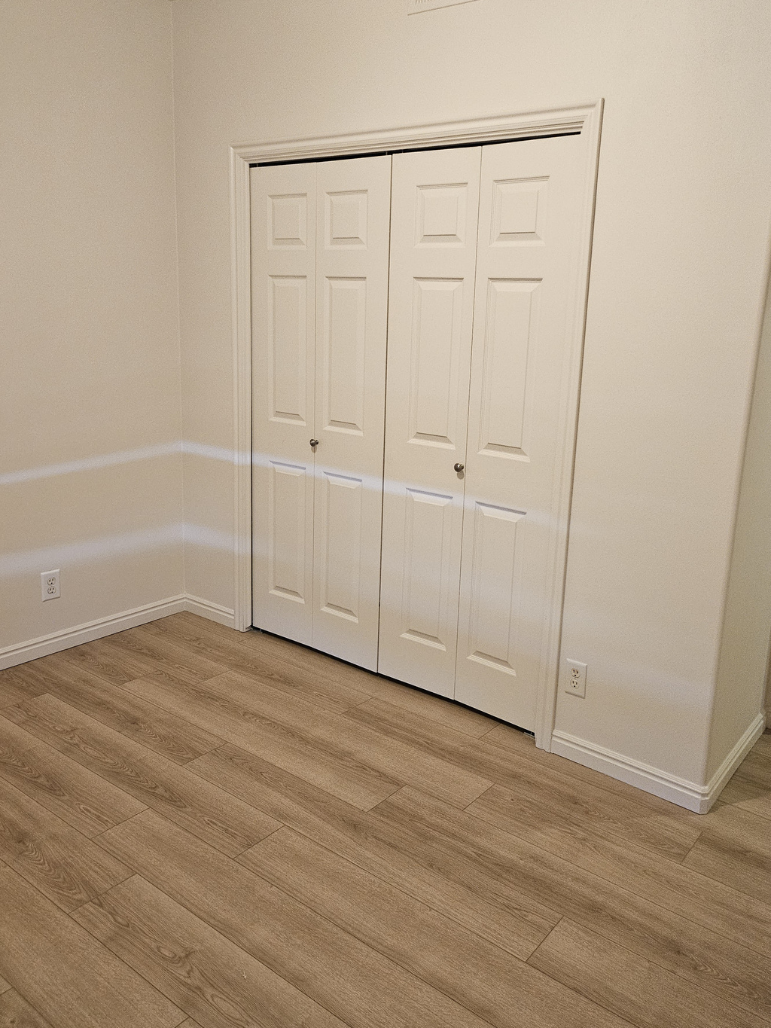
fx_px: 802
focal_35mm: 27
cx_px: 413
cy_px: 493
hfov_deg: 51.3
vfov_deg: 65.3
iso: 500
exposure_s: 1/120
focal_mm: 5
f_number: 1.8
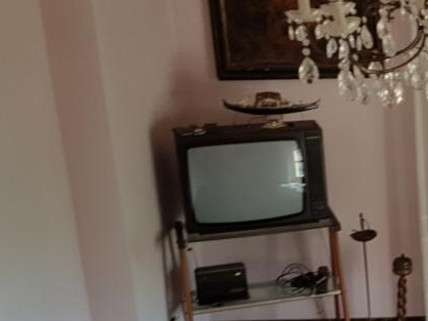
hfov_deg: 22.8
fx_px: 890
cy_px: 239
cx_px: 613
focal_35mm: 72
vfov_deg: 20.3
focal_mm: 2.95
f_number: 1.7
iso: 50
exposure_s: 1/50
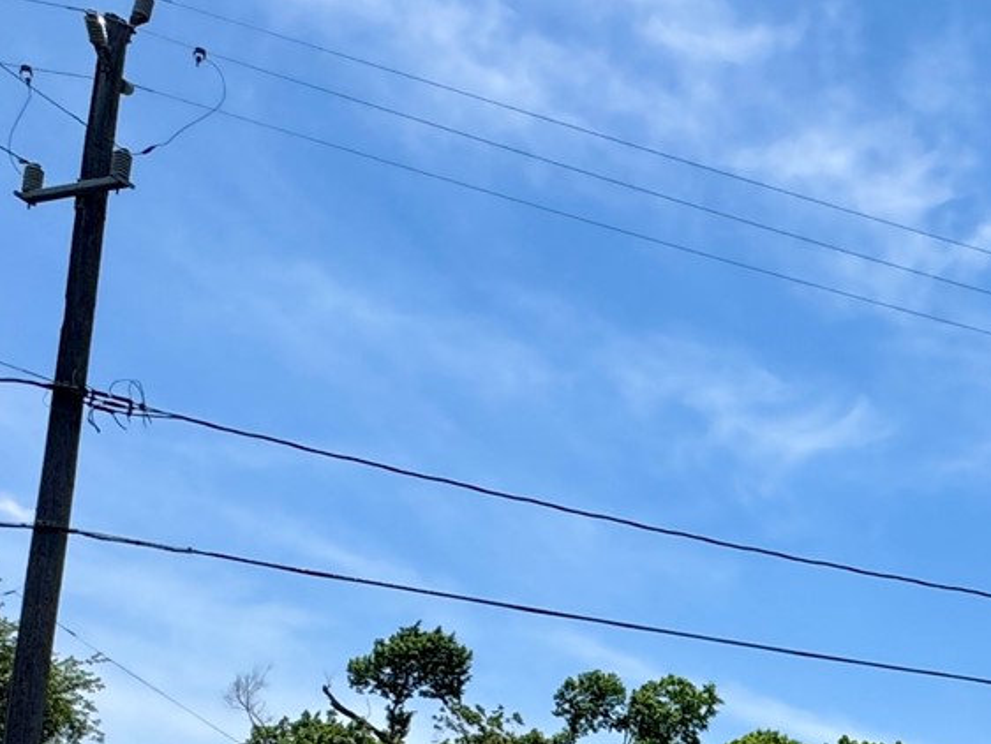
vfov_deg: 26.1
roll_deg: -0.4
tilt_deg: +7.8
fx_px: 1461
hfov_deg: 31.5
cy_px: 844
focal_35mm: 51
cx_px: 1185
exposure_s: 1/2494
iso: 50
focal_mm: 2.22
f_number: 2.2
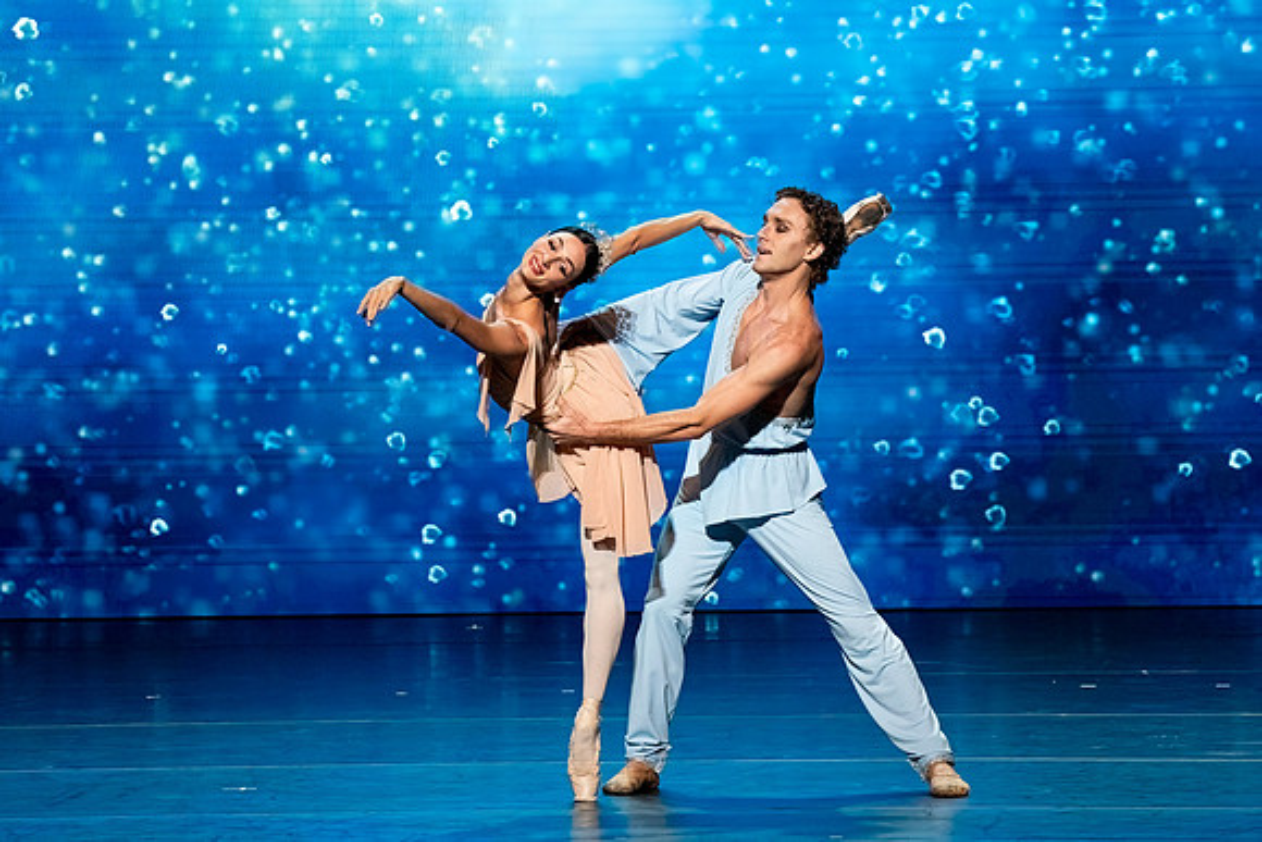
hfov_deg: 5.1
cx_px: 659
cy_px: 383
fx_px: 14094
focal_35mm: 402
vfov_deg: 3.4
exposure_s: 1/400
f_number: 5.6
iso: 6400
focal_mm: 303
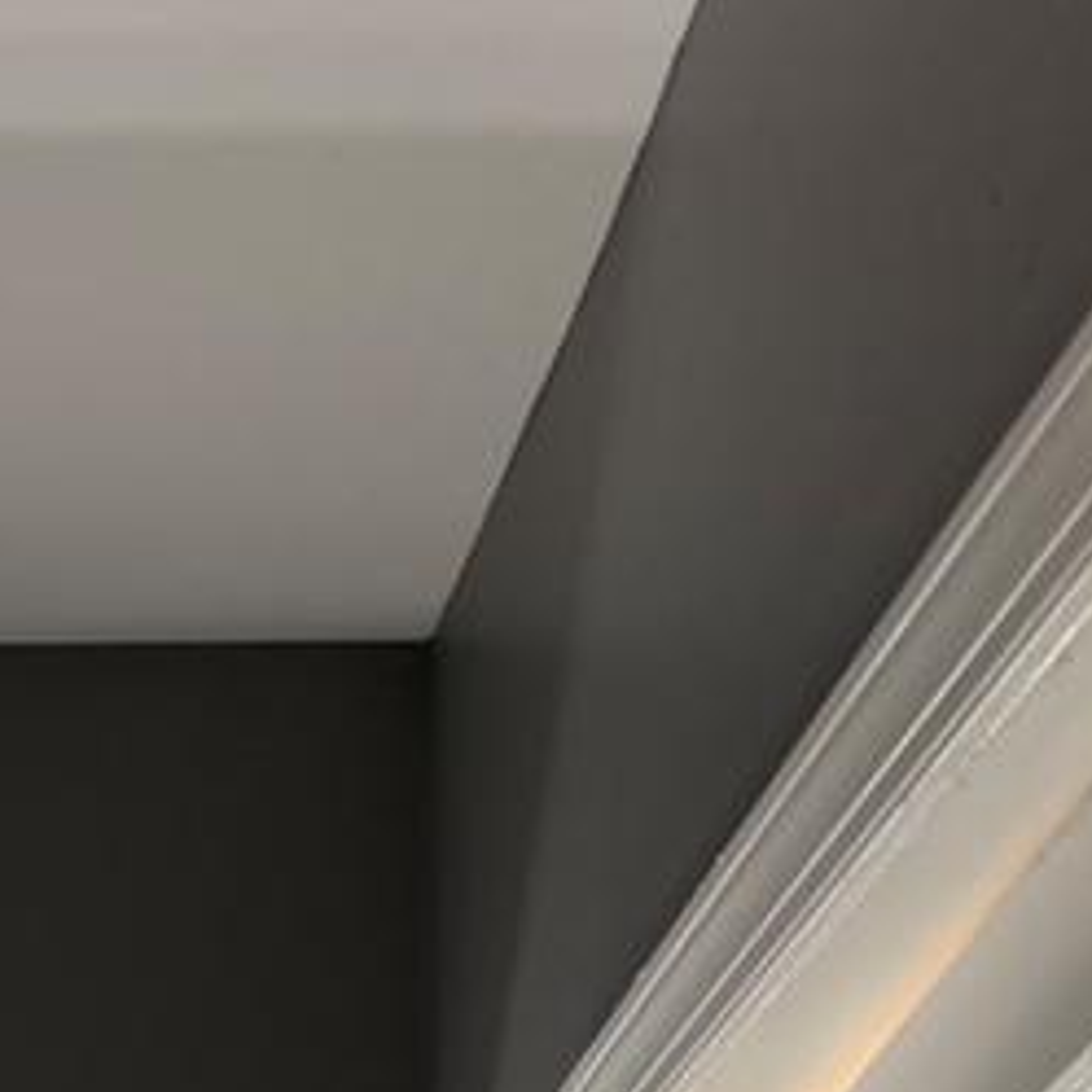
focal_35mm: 92
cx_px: -127
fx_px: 3284
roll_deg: +1.2
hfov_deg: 18.2
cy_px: 2364
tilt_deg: -5.0
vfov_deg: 14.6
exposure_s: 1/60
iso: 160
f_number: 1.78
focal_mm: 6.76
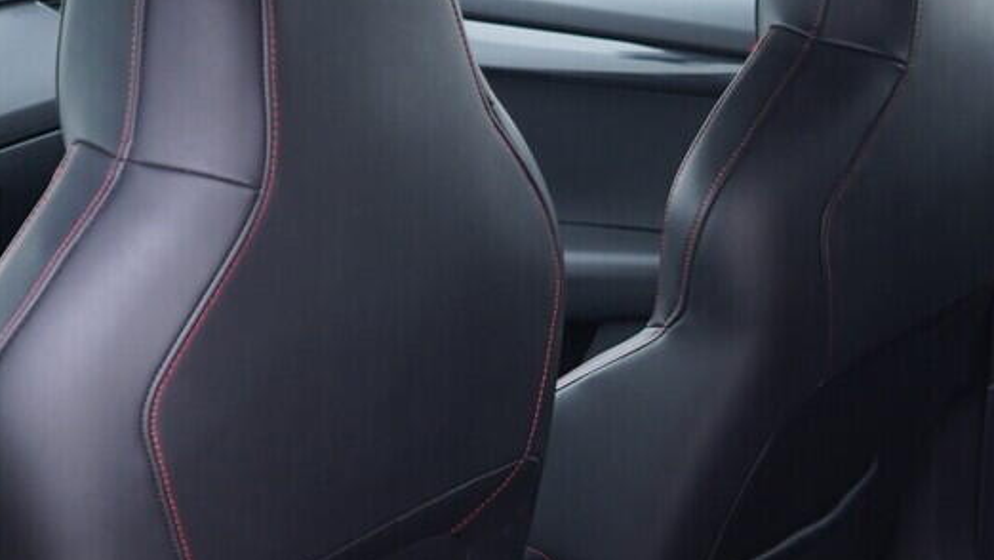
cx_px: 817
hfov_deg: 20.3
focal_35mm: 104
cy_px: 585
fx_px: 2742
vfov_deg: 11.5
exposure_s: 1/40
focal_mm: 24
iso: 250
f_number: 2.8
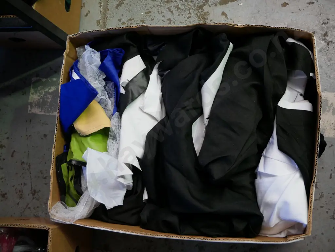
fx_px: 426
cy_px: 126
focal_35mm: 44
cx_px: 168
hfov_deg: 42.9
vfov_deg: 32.9
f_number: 4.2
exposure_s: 1/60
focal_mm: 22
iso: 1600
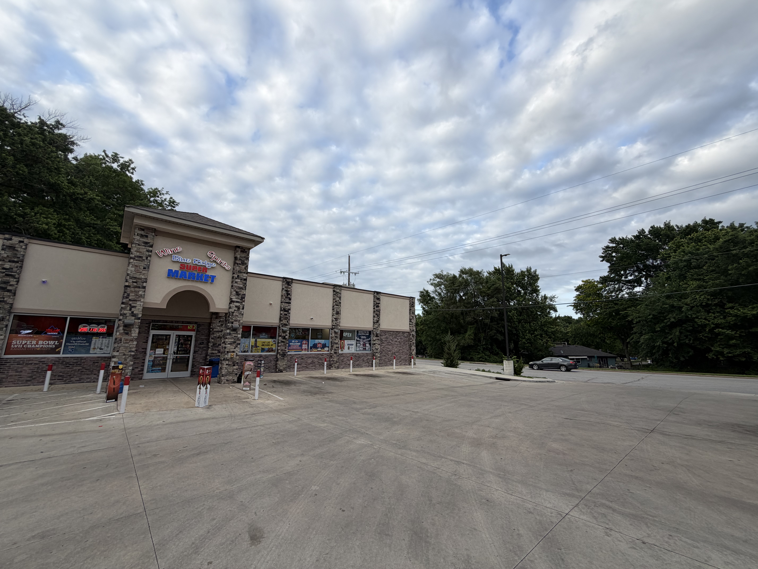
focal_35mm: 14
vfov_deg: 85.7
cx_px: 379
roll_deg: -0.5
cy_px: 284
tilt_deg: +10.4
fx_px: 307
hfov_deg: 102.1
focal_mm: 2.22
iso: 40
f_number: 2.2
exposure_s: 1/585
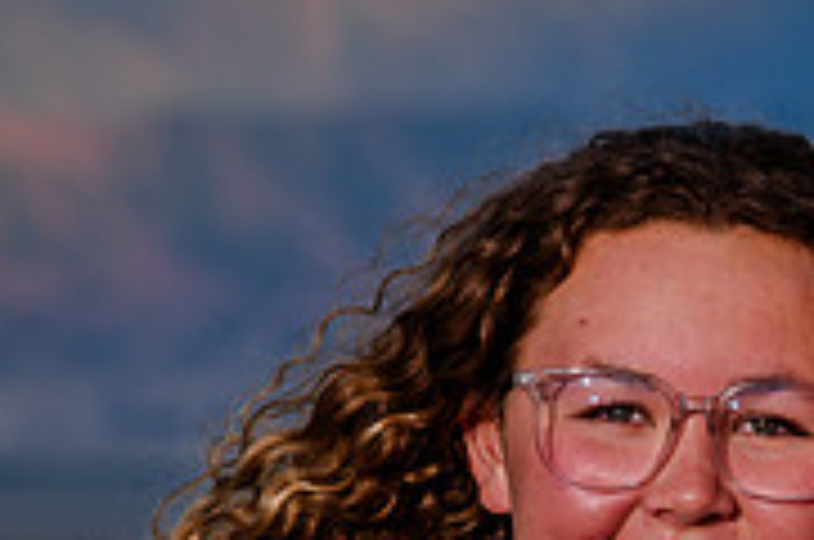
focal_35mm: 434
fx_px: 9796
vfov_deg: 3.2
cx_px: 801
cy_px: 549
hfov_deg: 4.8
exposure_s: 1/250
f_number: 5.6
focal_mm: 120
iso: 200
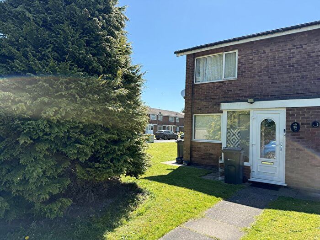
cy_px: 120
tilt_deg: +2.2
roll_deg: -2.4
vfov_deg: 56.8
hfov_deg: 71.6
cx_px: 160
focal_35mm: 24
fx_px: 222
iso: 100
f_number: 1.78
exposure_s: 1/2907
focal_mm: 6.76
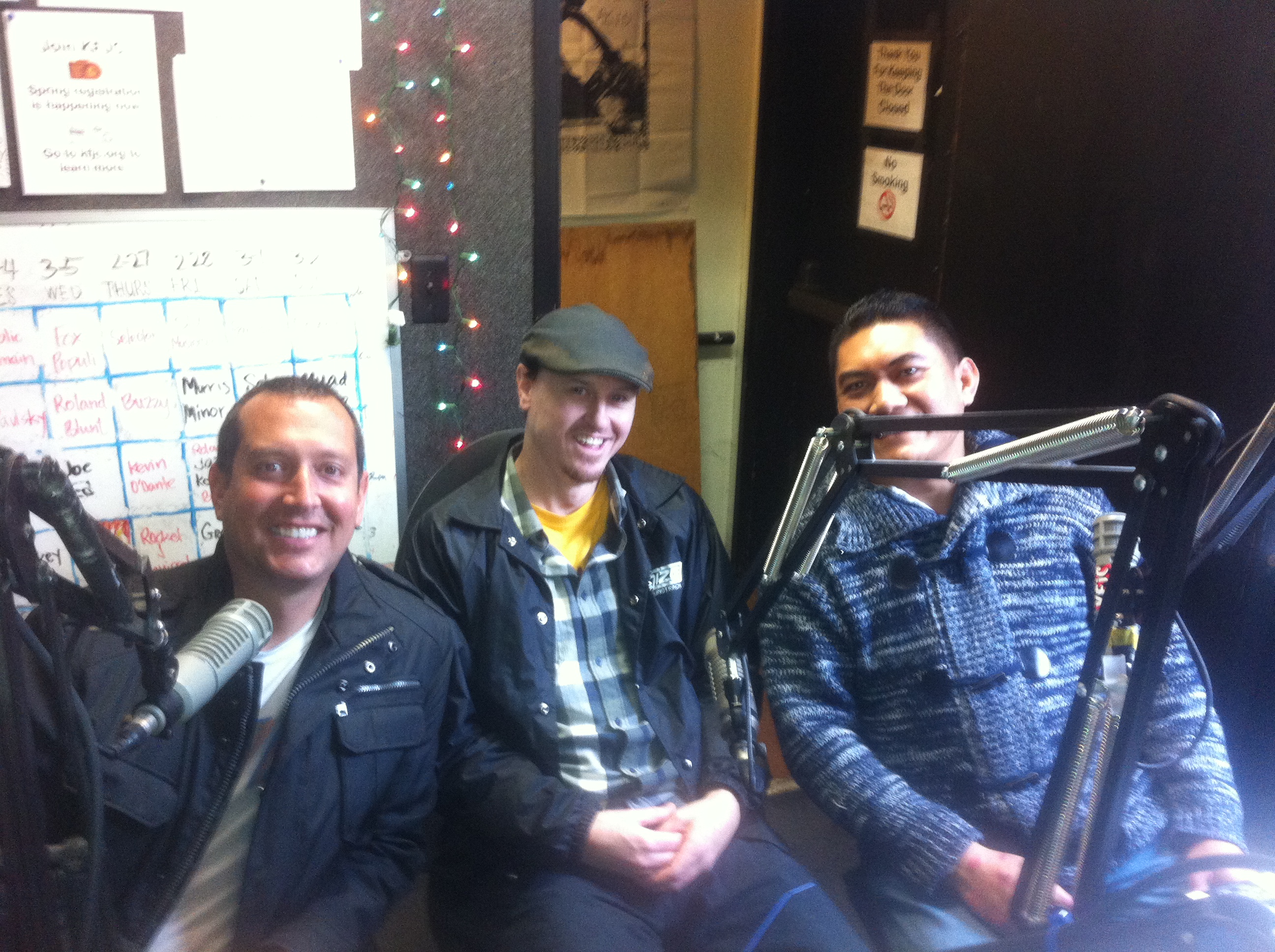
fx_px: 1287
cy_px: 476
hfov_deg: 52.7
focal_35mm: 35
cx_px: 638
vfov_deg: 40.6
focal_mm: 3.85
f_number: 2.8
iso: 250
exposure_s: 1/17
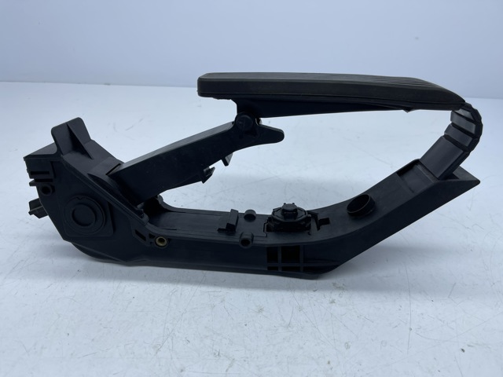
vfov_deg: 54.9
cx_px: 252
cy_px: 188
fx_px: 363
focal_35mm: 25
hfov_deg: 69.4
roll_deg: -1.6
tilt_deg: -33.9
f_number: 1.6
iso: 32
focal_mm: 5.1
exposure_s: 1/540
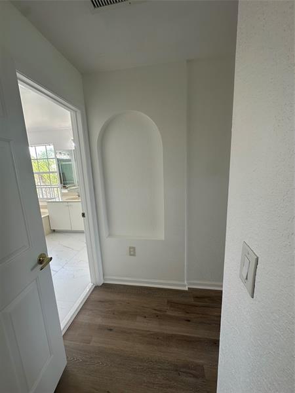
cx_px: 148
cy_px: 196
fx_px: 159
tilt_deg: -9.9
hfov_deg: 85.7
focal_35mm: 14
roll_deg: +3.0
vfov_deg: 102.1
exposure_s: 1/120
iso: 50
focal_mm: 2.22
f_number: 2.2
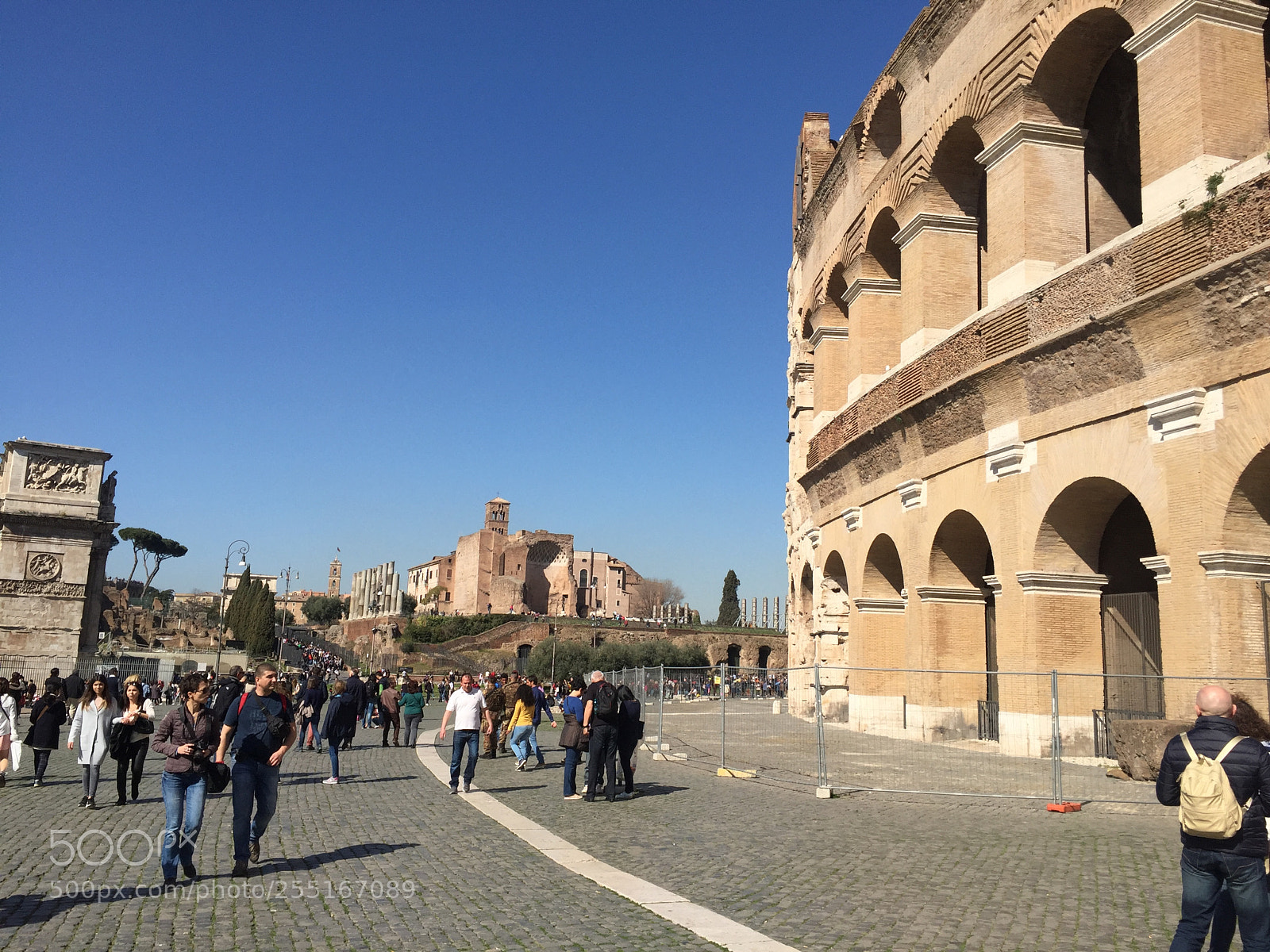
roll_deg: -4.1
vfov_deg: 48.2
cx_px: 635
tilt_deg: +9.3
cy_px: 476
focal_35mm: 29
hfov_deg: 61.7
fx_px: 1064
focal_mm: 4.15
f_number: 2.2
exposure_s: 1/2825
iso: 32
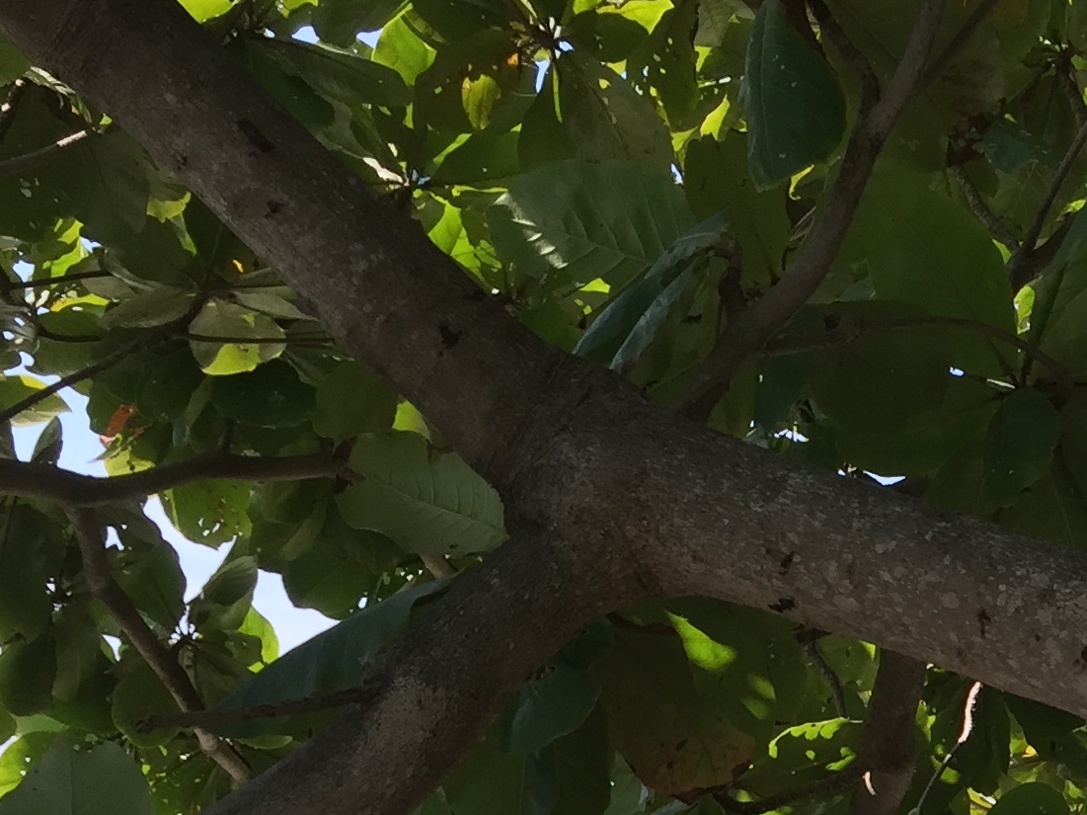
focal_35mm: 86
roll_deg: +0.3
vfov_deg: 15.9
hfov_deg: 20.7
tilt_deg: -1.7
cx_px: 1433
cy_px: 1166
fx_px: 2700
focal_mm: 4.15
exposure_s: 1/694
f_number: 2.2
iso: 32
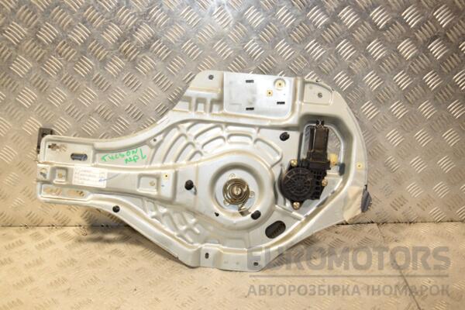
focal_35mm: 38
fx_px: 484
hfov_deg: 51.3
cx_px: 232
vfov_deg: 35.5
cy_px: 155
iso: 800
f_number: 6.3
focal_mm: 25
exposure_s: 1/200
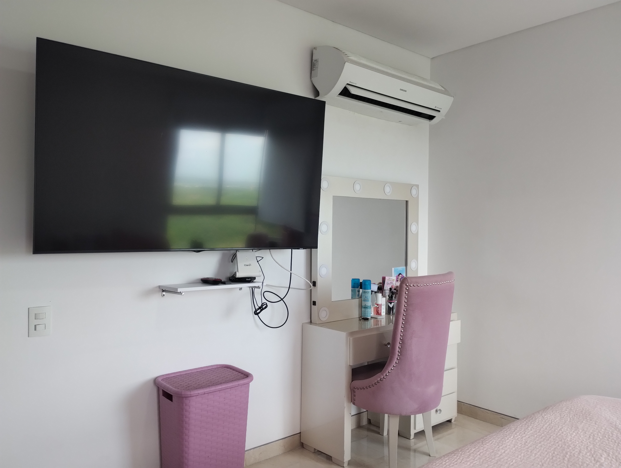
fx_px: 503
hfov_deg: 63.4
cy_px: 234
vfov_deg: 49.9
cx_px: 310
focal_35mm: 28
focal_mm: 4.27
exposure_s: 1/60
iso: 322
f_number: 1.8
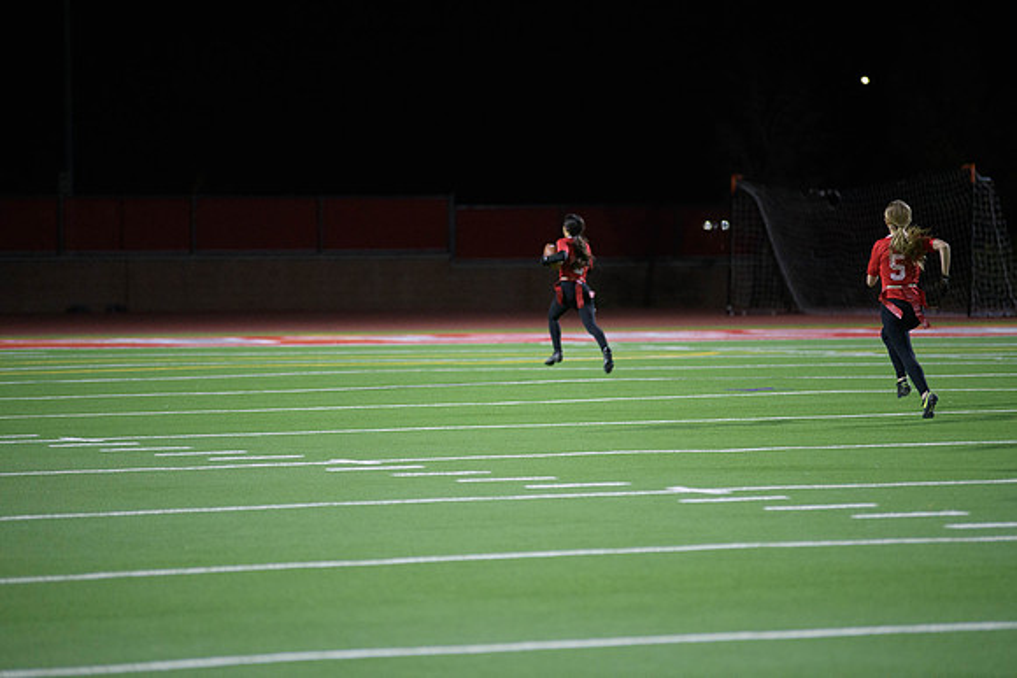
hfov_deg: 10.3
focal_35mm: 200
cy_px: 339
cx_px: 508
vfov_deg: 6.9
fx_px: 5651
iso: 4000
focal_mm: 200
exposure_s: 1/640
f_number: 2.8
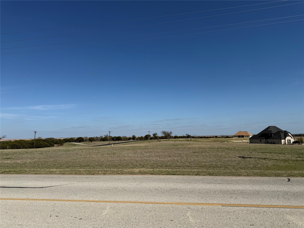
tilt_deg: +5.6
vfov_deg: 56.8
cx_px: 152
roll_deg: +2.1
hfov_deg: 71.6
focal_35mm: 24
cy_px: 114
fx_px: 211
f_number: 1.78
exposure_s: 1/9091
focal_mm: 6.76
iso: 80
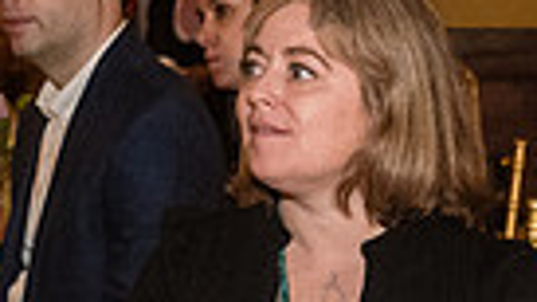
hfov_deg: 11.2
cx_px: 545
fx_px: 2705
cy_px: 470
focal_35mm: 190
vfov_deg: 6.3
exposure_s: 1/125
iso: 5000
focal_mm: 35
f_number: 4.5
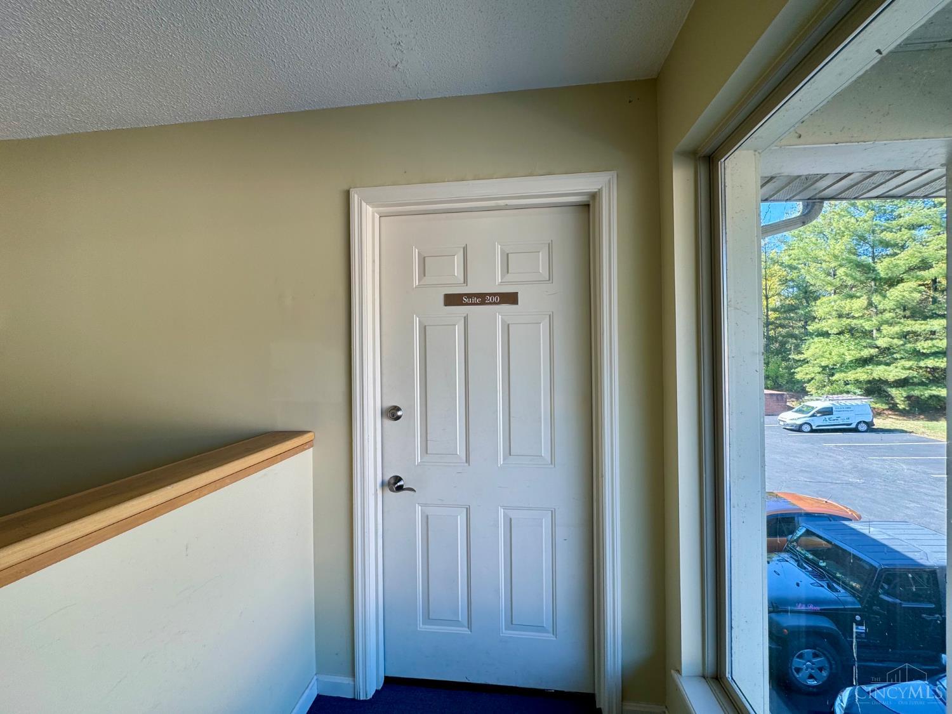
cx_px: 476
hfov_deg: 102.1
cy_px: 357
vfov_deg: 85.7
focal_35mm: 14
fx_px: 385
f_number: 2.2
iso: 50
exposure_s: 1/120
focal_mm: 2.22
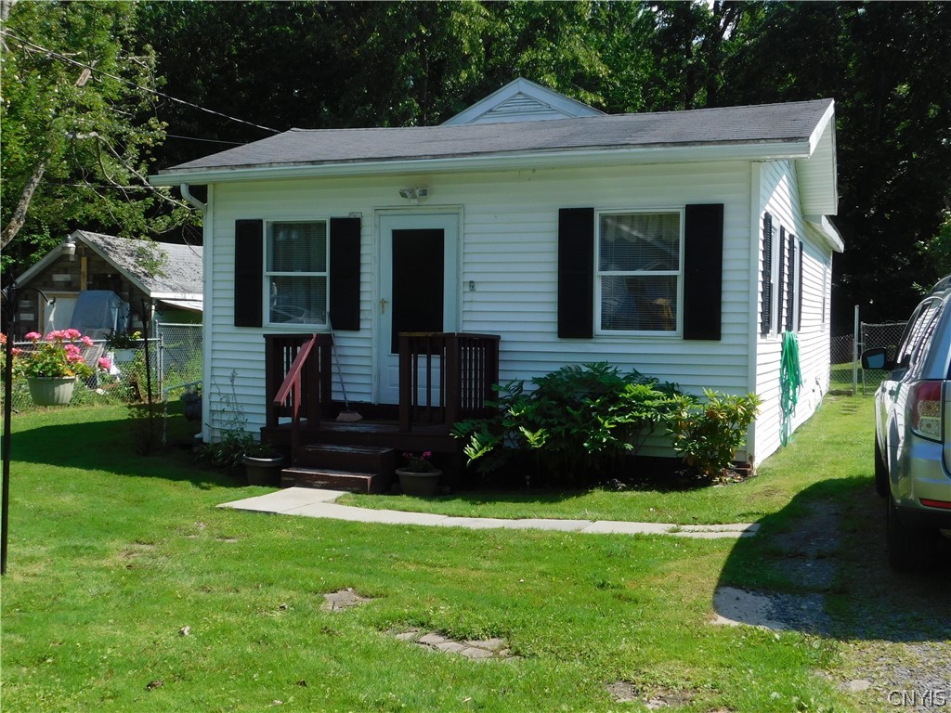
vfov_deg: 39.7
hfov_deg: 51.4
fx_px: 989
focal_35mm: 36
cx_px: 476
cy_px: 356
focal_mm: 6.3
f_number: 3.5
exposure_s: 1/1000
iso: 125
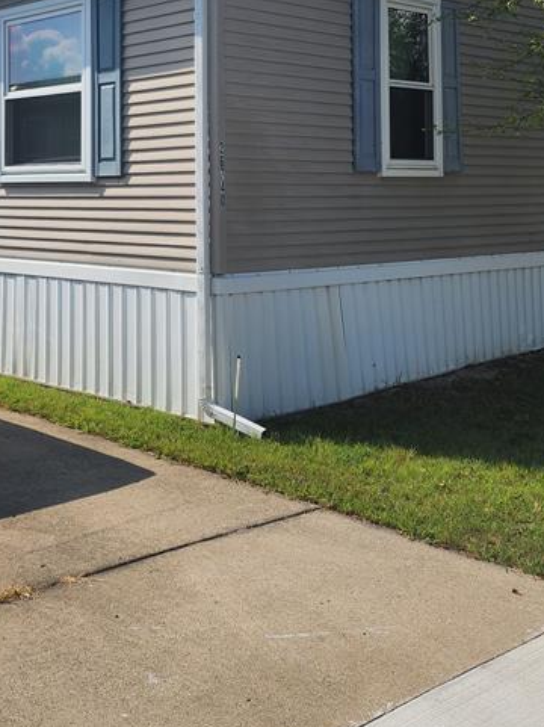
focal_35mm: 49
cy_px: 165
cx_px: 57
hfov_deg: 28.5
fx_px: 1028
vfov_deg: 37.8
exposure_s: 1/1695
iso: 12
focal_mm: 6.4
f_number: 1.8
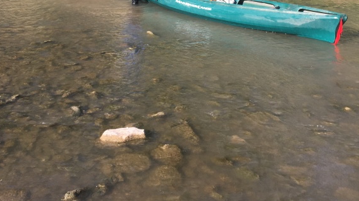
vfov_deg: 19.8
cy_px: -37
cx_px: 186
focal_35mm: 57
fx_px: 542
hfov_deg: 36.6
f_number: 2.2
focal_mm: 4.15
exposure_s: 1/561
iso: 25
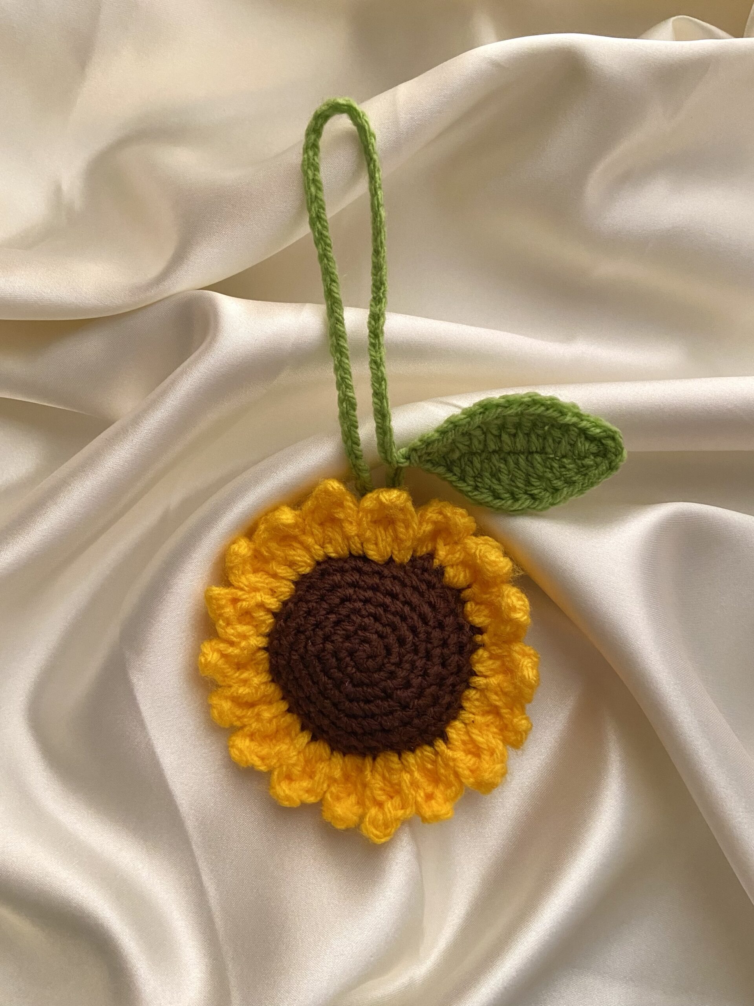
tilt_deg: -78.1
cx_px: 377
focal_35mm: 26
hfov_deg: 53.1
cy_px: 503
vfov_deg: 67.3
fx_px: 755
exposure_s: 1/60
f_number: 1.8
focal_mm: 4.25
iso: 250
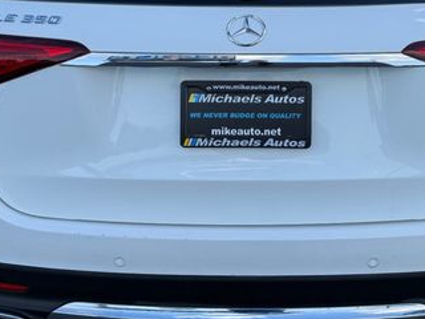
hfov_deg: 39.4
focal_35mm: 48
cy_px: 81
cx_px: 262
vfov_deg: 29.8
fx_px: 589
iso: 80
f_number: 1.78
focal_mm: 6.76
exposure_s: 1/1337
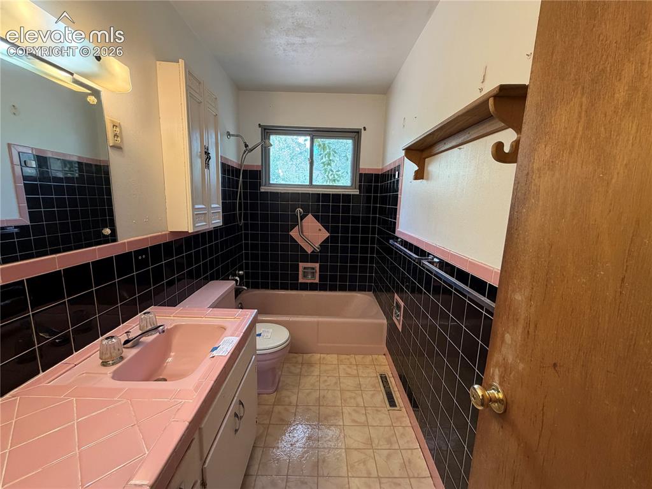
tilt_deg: -9.2
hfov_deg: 102.1
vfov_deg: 85.6
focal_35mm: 14
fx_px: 264
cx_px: 326
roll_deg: -1.4
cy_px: 244
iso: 320
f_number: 2.2
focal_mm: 2.22
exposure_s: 1/81
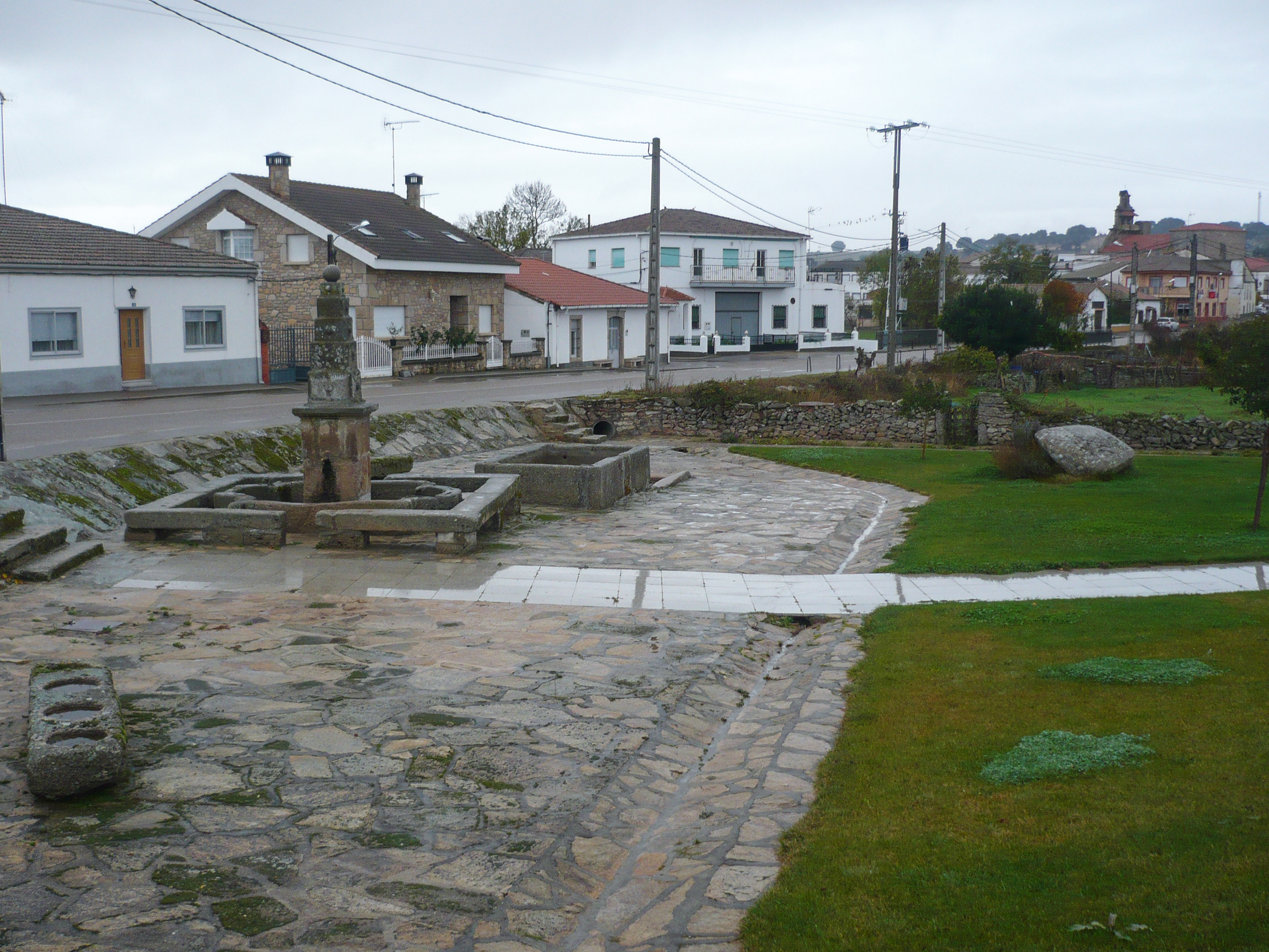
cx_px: 634
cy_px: 476
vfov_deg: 40.7
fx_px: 1283
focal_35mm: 35
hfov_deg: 52.6
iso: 100
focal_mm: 5.8
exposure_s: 1/125
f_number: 2.8
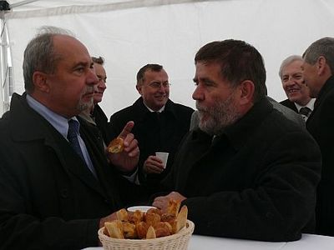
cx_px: 167
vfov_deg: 22.9
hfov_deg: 30.3
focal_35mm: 64
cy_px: 125
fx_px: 618
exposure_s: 1/200
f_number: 4
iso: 100
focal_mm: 10.5
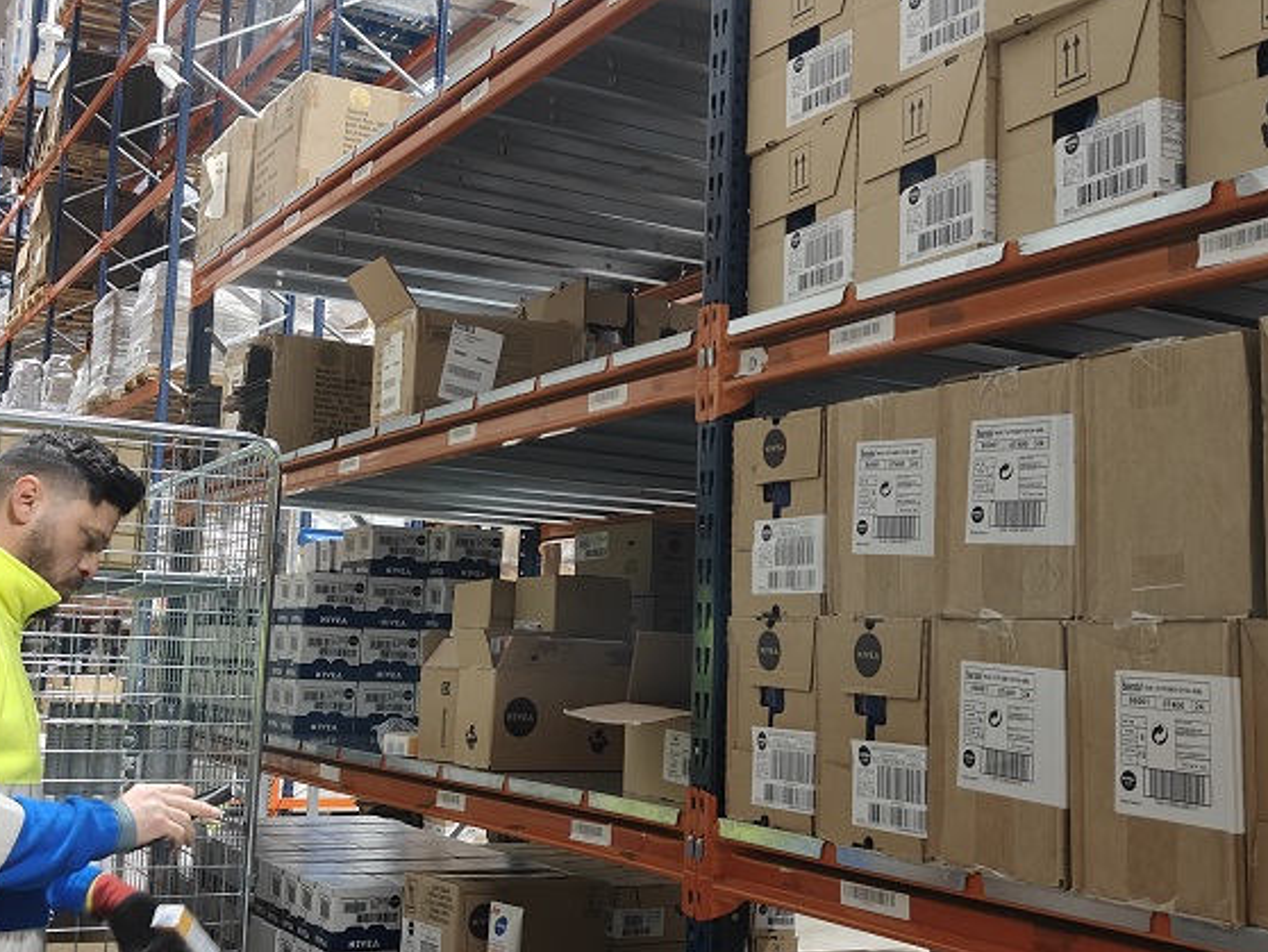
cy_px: 425
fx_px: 1576
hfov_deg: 43.8
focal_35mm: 43
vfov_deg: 33.6
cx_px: 595
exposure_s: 1/33
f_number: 1.8
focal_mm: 5.59
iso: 160
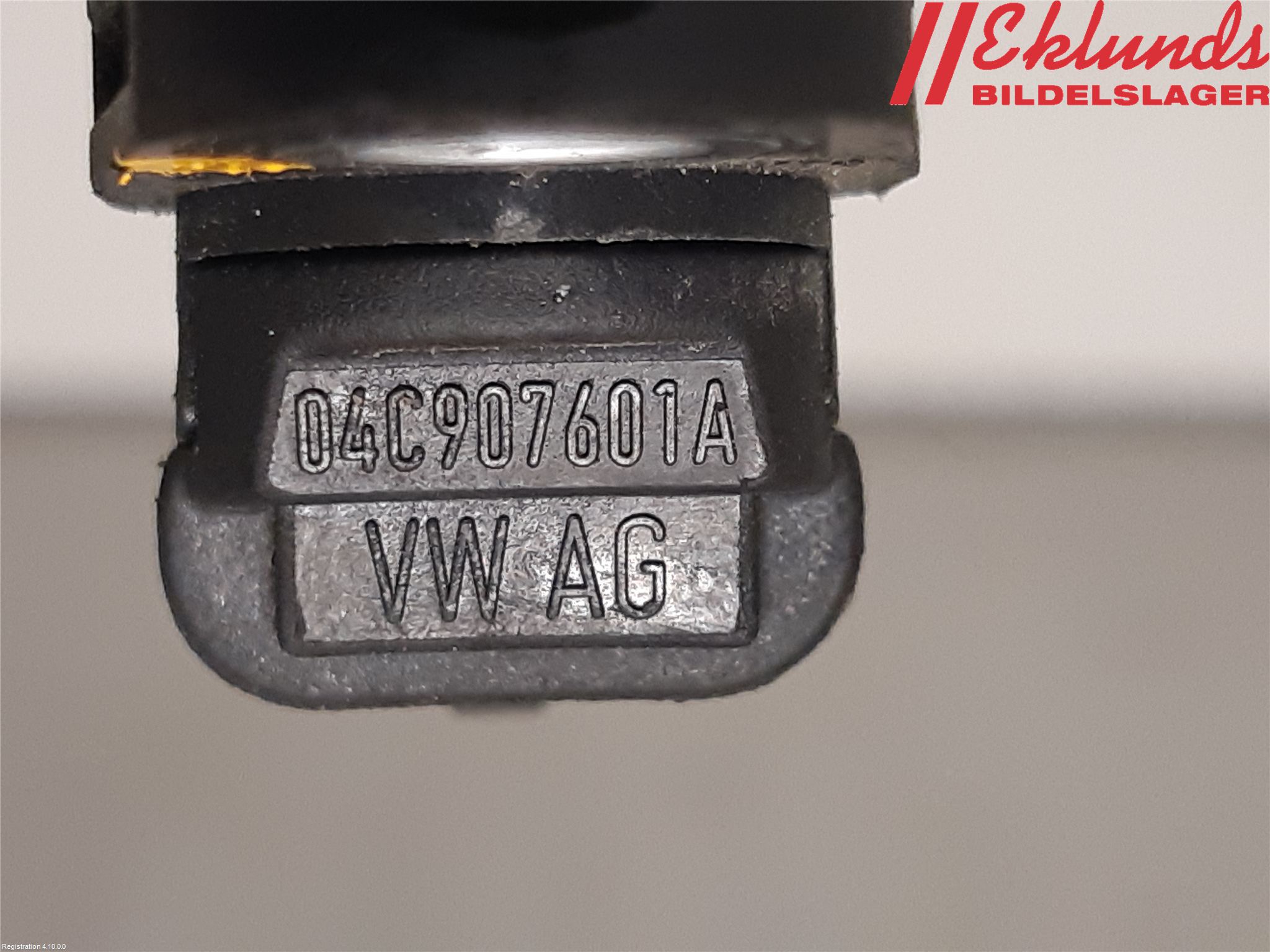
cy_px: 476
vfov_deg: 53.1
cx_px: 635
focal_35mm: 26
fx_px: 954
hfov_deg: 67.3
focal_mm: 3.93
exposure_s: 1/50
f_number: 1.7
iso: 200
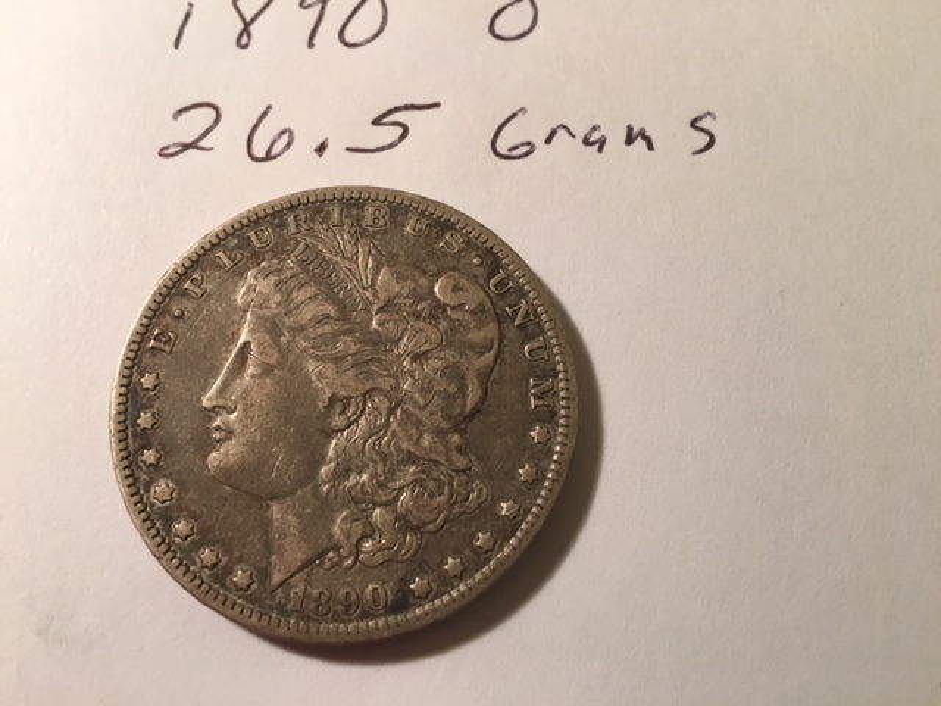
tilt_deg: -73.0
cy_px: 353
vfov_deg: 48.2
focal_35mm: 29
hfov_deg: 61.7
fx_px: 788
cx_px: 470
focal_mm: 4.15
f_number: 2.2
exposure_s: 1/15
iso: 32
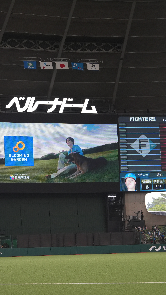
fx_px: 751
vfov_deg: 22.2
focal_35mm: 96
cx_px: 41
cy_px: 148
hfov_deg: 12.6
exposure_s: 1/250
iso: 1600
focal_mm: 61
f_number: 6.3
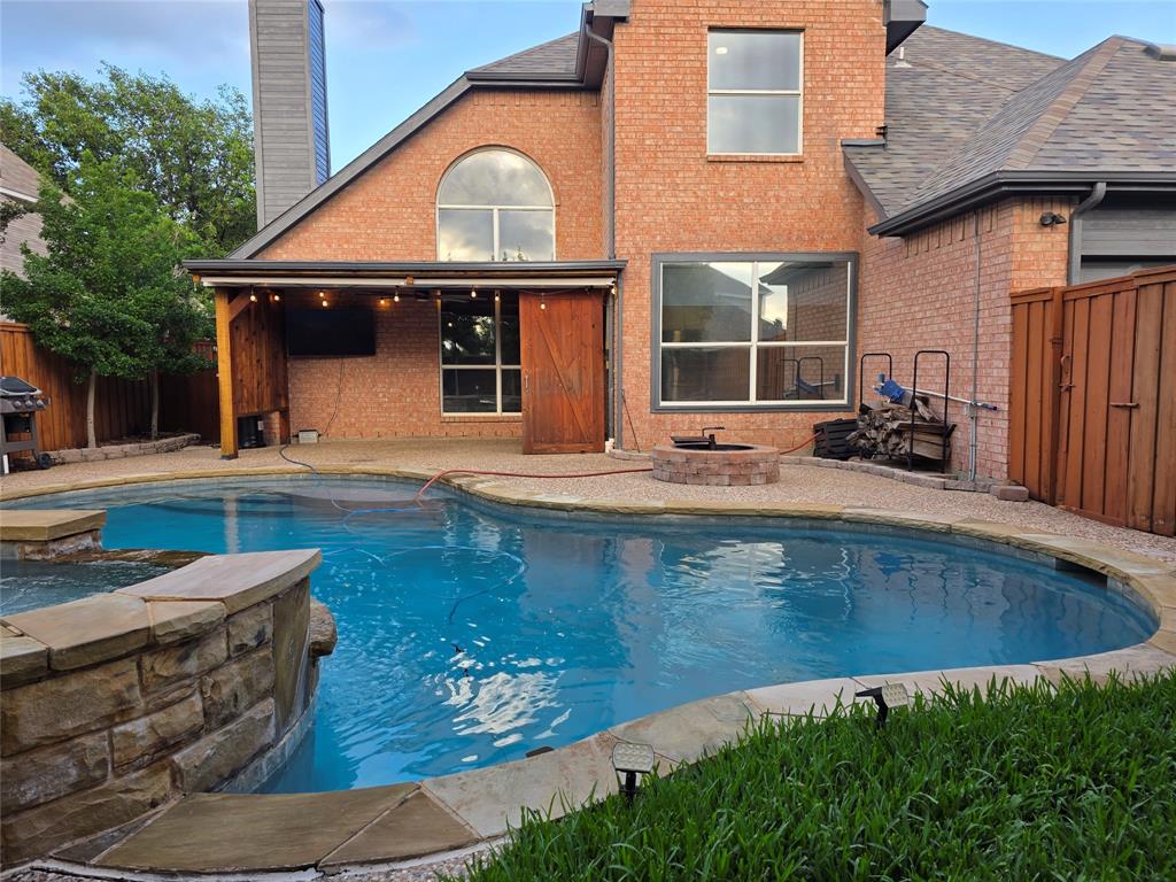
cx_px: 588
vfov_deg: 58.9
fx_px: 781
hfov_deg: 73.9
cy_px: 441
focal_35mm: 23
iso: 12
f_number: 1.7
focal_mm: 6.3
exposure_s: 1/134
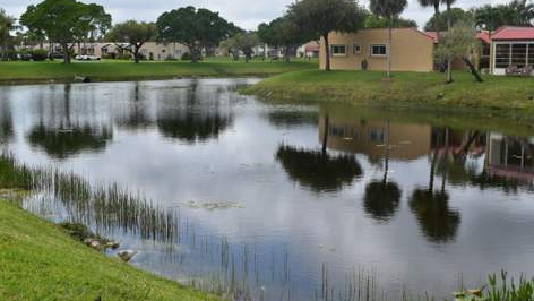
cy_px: 136
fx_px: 702
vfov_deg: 24.2
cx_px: 264
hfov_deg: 41.7
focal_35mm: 50
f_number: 11
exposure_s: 1/500
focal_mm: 31
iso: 400
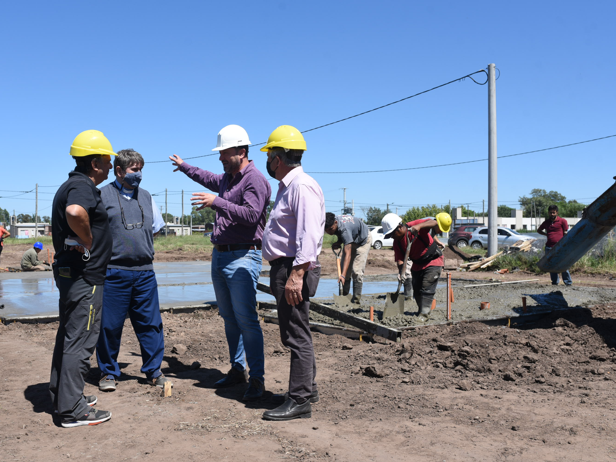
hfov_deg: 48.9
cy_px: 231
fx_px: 676
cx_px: 269
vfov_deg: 37.7
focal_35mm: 38
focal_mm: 35
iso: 200
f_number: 8
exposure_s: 1/640
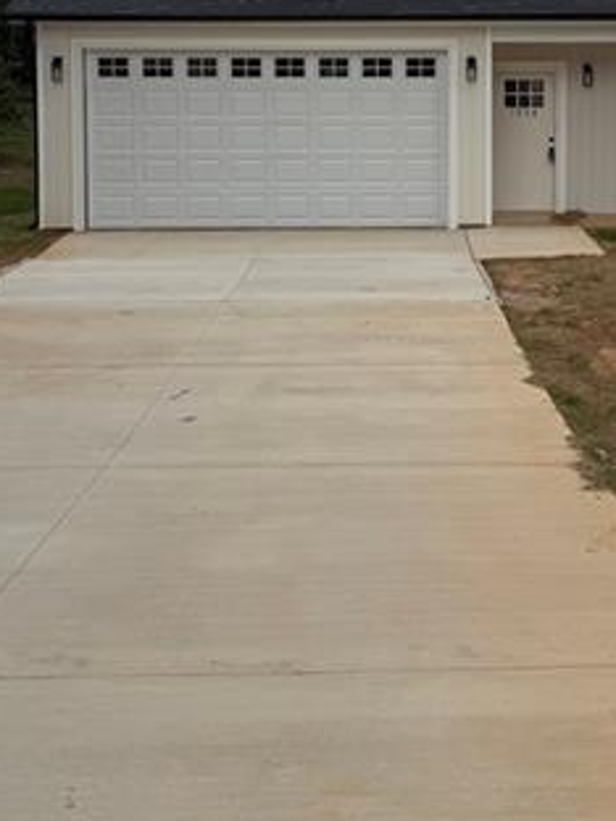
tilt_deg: -3.7
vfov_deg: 31.6
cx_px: 408
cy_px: 132
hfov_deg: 24.7
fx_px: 1400
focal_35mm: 59
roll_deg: -0.1
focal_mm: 6.76
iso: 80
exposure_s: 1/2611
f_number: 1.78
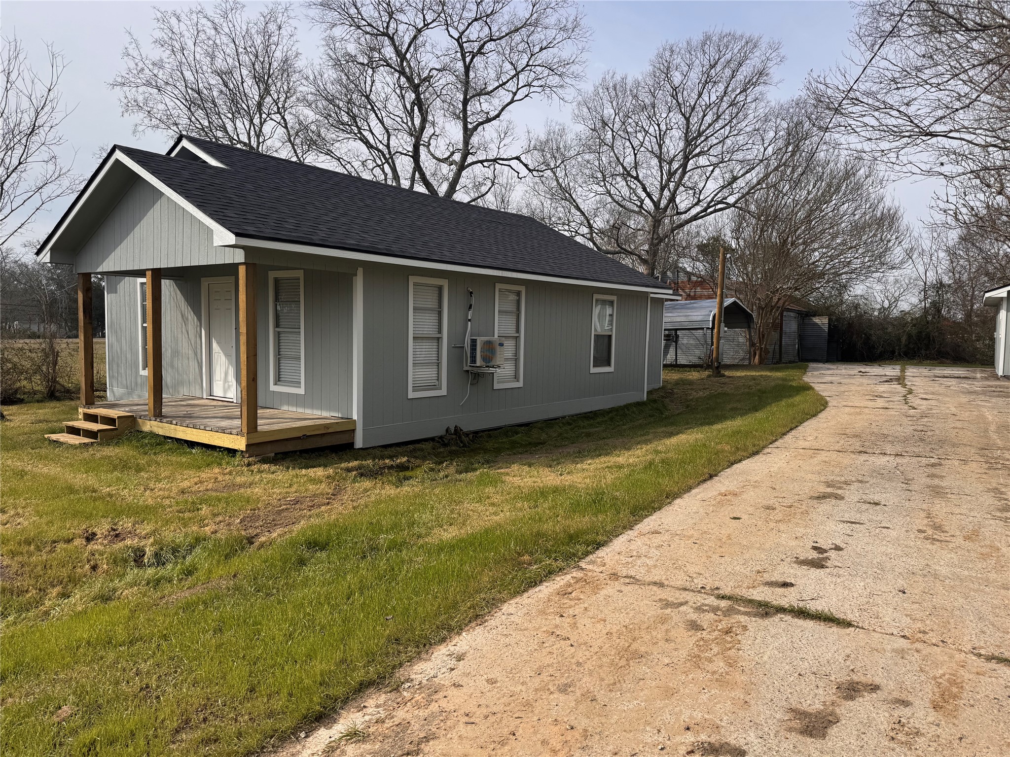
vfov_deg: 56.8
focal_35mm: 24
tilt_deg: -3.7
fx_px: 700
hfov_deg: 71.6
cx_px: 505
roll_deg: -1.0
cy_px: 378
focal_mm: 6.76
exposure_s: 1/4950
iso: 80
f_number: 1.78
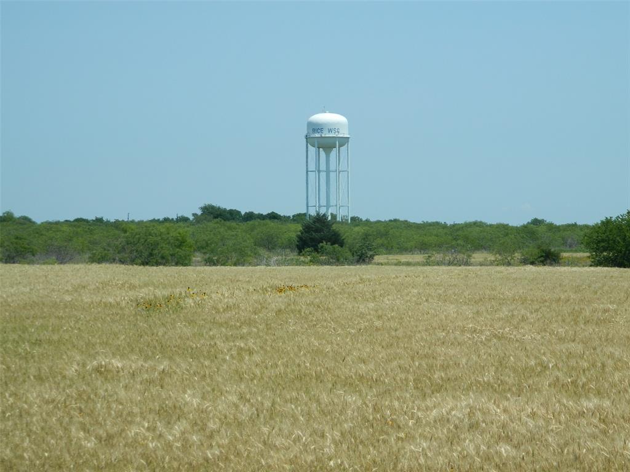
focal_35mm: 129
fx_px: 2348
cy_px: 236
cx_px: 315
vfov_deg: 11.5
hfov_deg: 15.3
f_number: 4.7
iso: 80
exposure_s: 1/800
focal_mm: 23.2
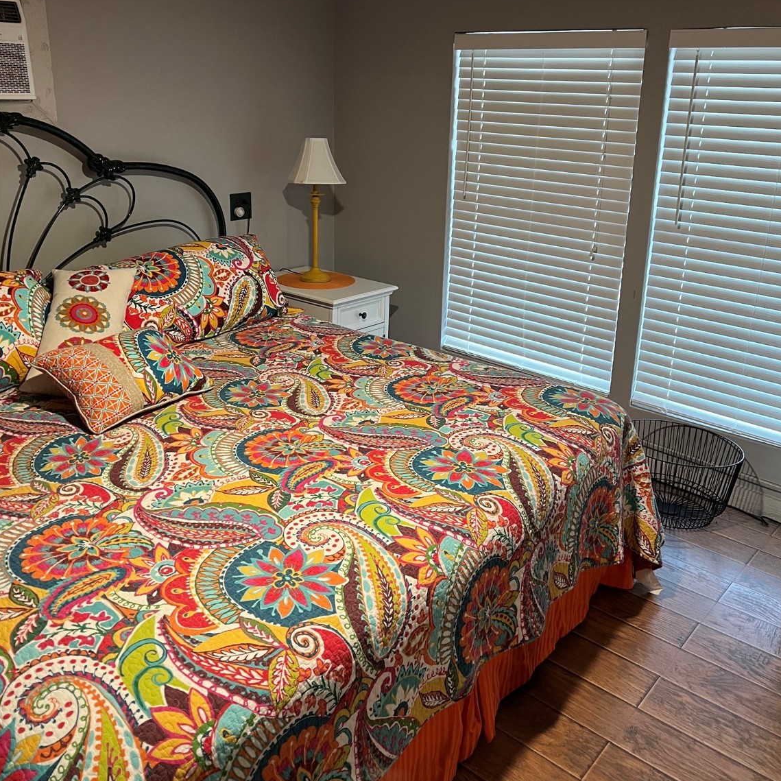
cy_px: 298
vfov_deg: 52.0
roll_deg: -2.3
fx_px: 791
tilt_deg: -14.4
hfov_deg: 52.5
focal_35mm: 31
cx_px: 392
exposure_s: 1/60
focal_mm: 5.7
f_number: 1.5
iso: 200
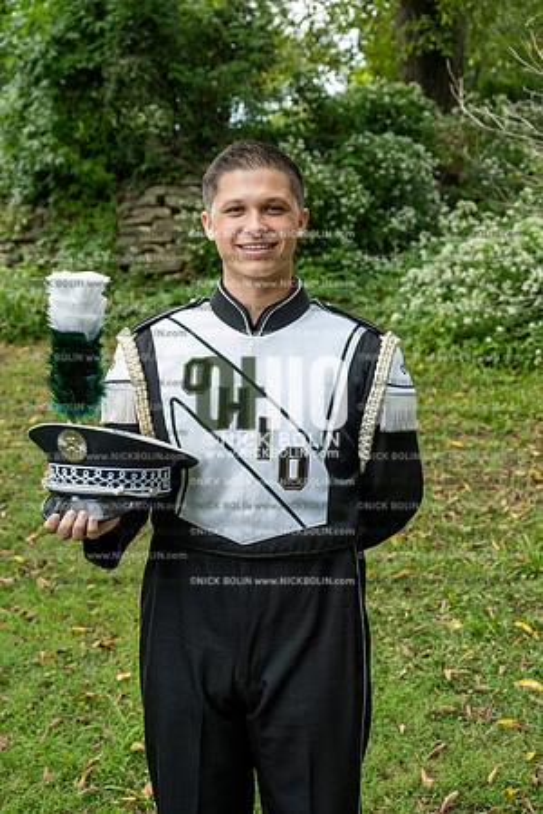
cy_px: 407
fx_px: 1063
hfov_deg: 28.6
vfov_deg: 41.9
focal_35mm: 47
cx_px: 272
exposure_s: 1/640
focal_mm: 47
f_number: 5.6
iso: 1000
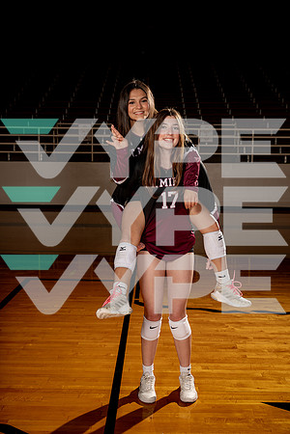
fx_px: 520
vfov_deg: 45.4
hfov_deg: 31.2
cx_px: 145
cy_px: 217
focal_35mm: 43
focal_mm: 43
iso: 100
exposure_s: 1/250
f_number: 5.6
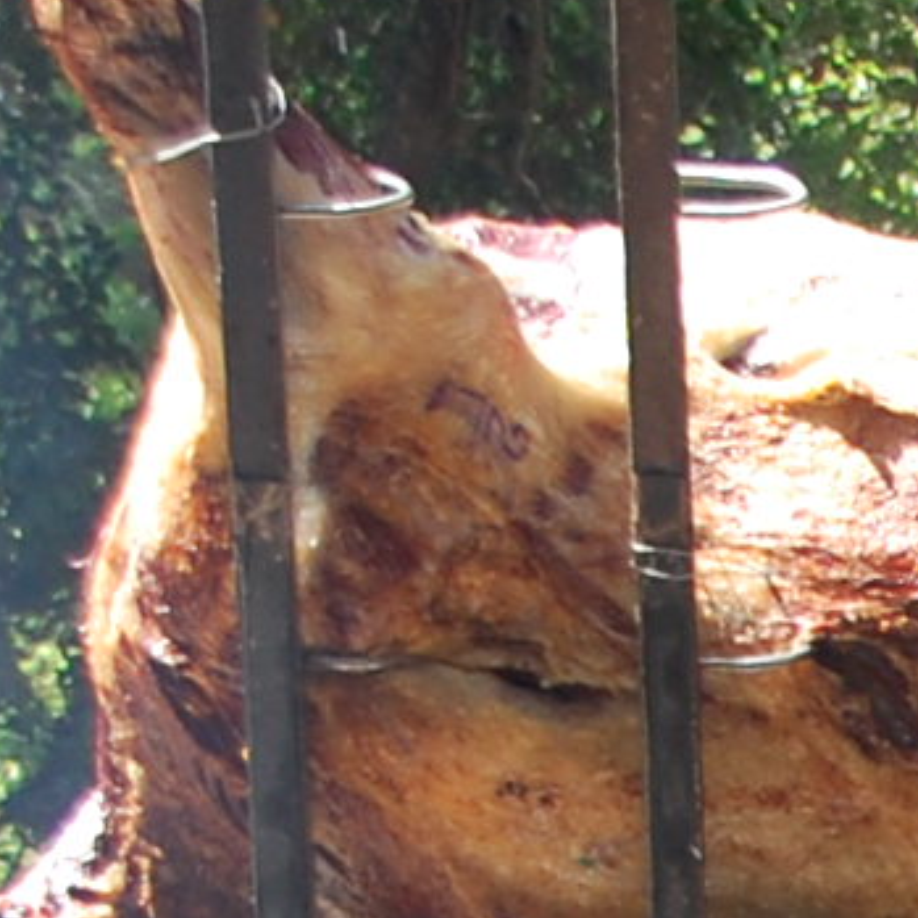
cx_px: 1862
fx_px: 7891
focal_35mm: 263
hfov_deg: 6.5
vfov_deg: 6.5
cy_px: 1507
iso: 400
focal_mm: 32
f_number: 5.6
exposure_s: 1/125
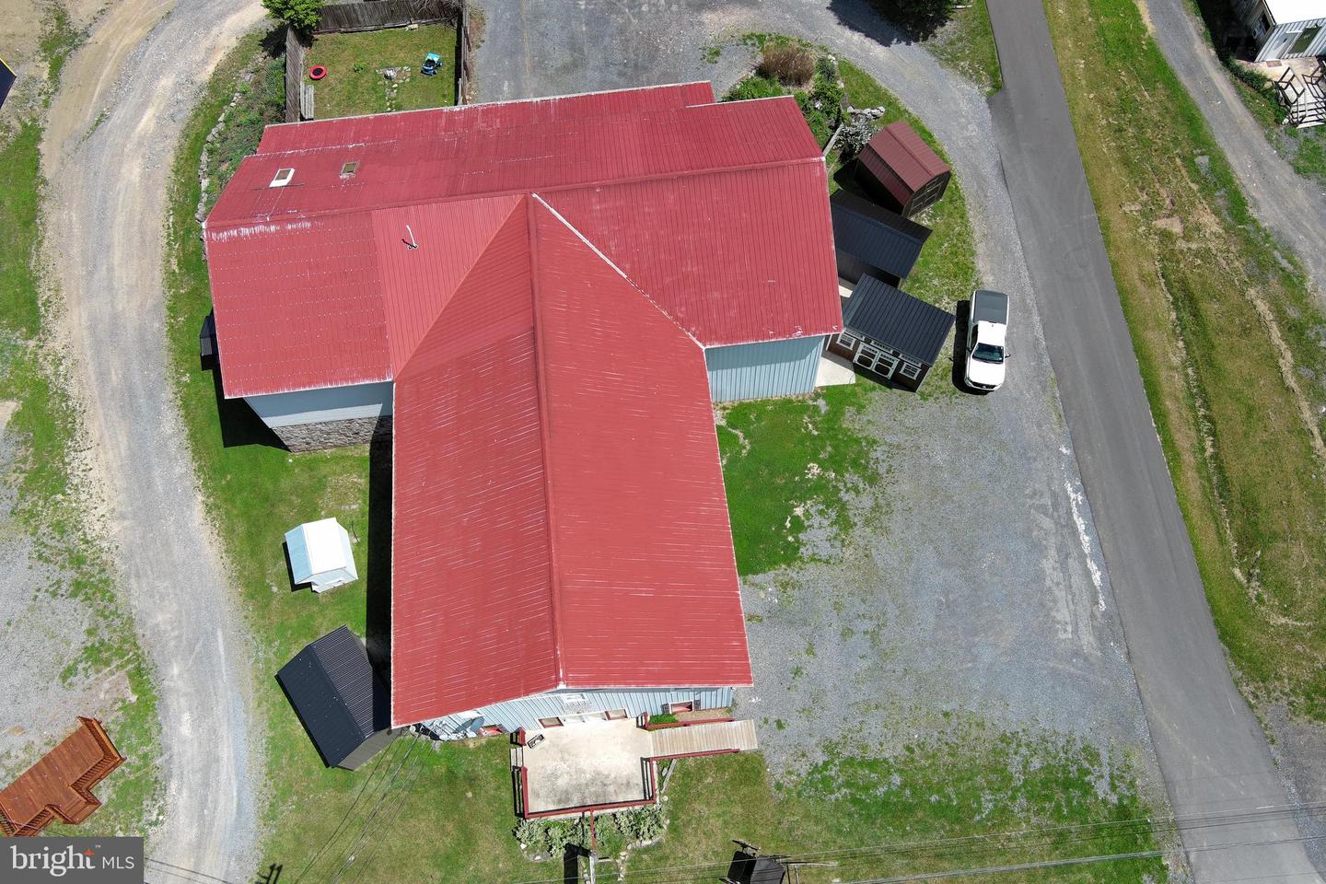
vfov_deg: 45.0
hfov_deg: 63.7
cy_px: 442
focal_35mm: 29
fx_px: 1068
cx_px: 663
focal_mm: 10.57
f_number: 2.8
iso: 100
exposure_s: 1/1486
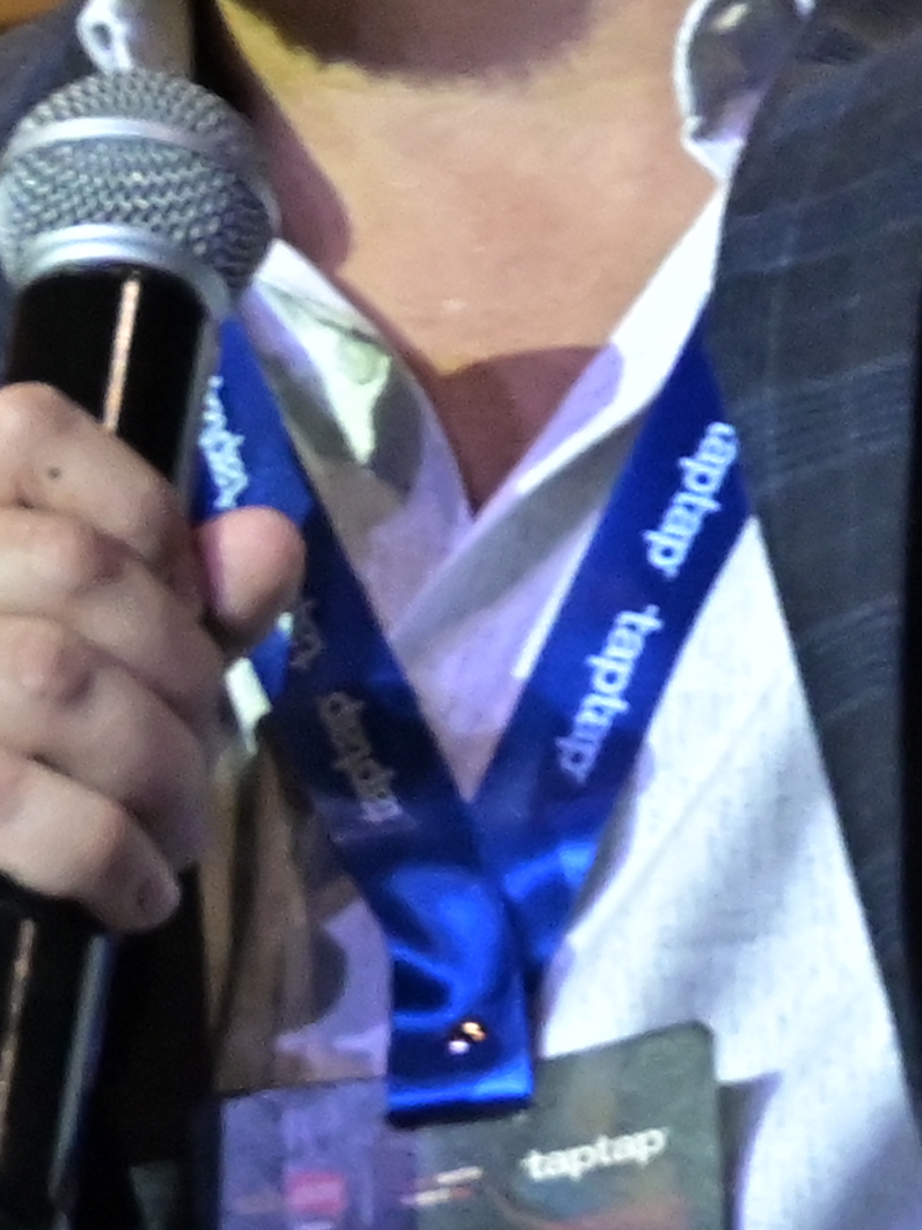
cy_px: -154
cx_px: 1866
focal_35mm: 769
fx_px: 27327
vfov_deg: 2.6
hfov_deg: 1.9
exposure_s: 1/125
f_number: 5.6
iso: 2500
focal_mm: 87
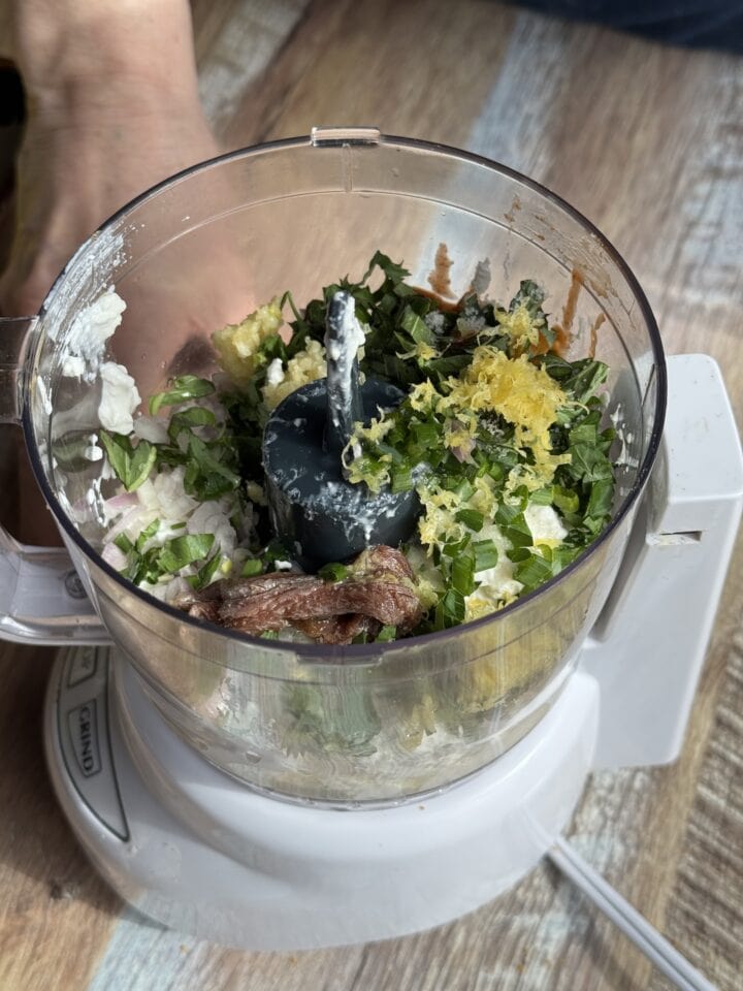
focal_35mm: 48
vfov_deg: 39.7
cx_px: 372
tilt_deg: -58.5
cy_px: 496
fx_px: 1374
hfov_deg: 30.3
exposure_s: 1/1193
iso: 64
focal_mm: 6.76
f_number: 1.78
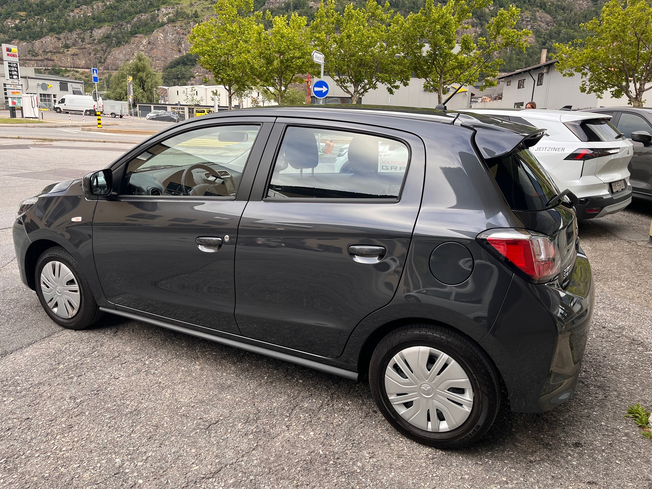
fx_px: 490
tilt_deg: -15.5
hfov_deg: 67.3
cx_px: 326
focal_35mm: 26
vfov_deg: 53.1
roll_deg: -1.4
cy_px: 244
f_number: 1.6
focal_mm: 5.1
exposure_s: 1/164
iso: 40
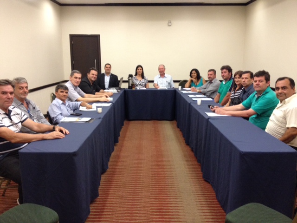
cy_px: 112
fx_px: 300
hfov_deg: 52.6
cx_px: 148
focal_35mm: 35
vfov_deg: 40.7
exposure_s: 1/20
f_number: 2.4
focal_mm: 4.28
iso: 250
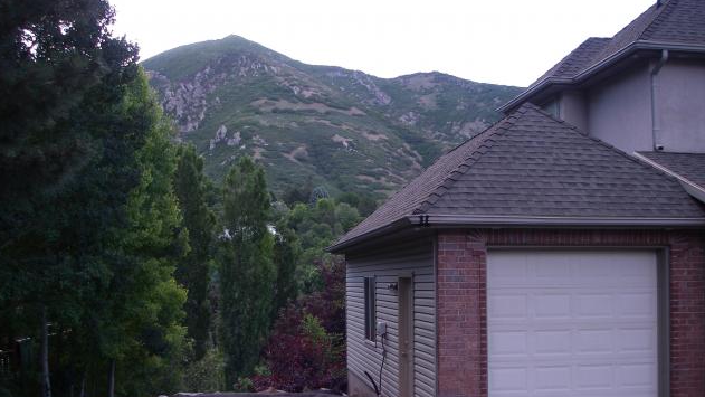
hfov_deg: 48.4
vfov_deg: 28.3
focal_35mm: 42
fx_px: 785
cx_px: 349
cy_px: 246
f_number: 3.3
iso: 80
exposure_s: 1/100
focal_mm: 6.3
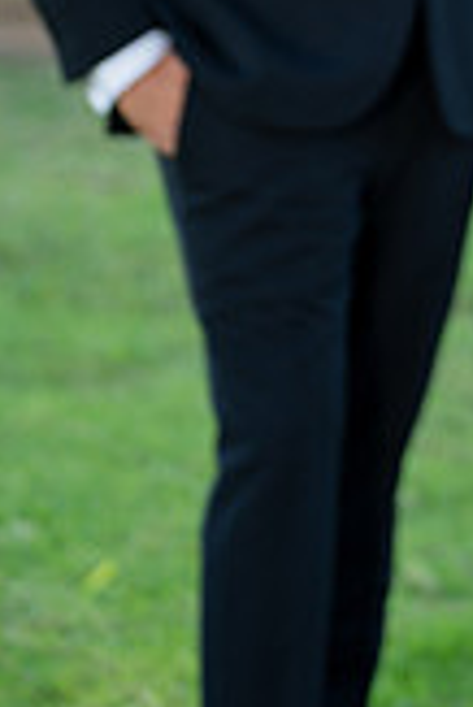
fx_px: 3953
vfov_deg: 10.1
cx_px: 612
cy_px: -113
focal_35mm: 201
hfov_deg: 6.8
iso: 125
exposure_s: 1/320
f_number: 2.8
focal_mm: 73
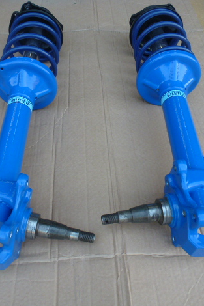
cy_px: 155
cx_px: 81
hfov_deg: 38.7
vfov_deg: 55.8
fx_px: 289
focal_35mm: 34
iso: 125
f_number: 3.3
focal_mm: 4.3
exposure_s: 1/60
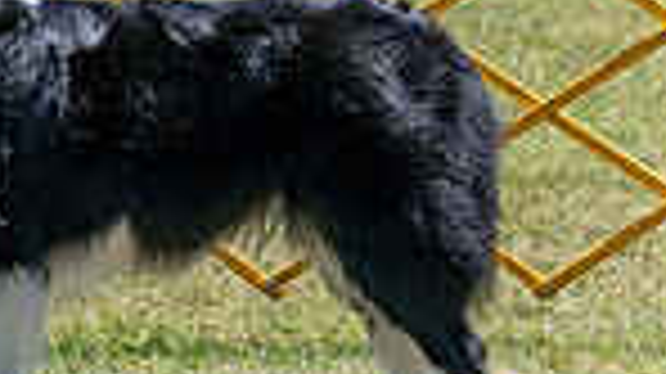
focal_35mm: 526
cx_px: 58
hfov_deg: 4.1
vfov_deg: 2.3
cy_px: -201
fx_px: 9282
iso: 800
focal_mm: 128
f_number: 7.1
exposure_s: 1/1600
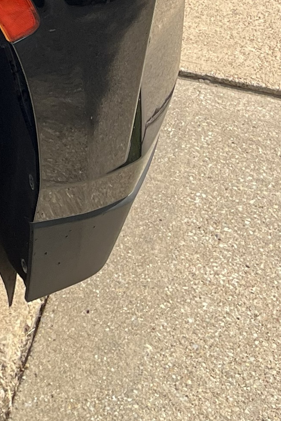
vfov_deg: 16.9
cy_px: -186
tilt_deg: -18.8
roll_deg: +0.3
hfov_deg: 11.0
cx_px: -322
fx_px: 1299
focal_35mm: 111
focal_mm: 5.1
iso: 50
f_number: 1.6
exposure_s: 1/1252
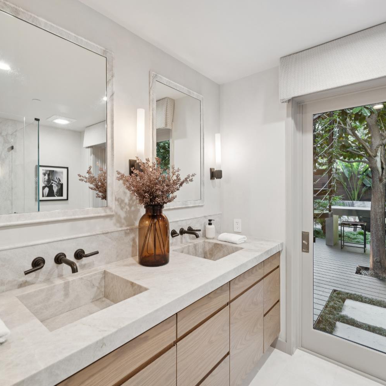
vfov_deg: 80.7
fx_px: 227
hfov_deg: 80.7
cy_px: 194
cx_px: 185
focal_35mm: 18
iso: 640
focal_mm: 14
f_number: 5.6
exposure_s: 1/40
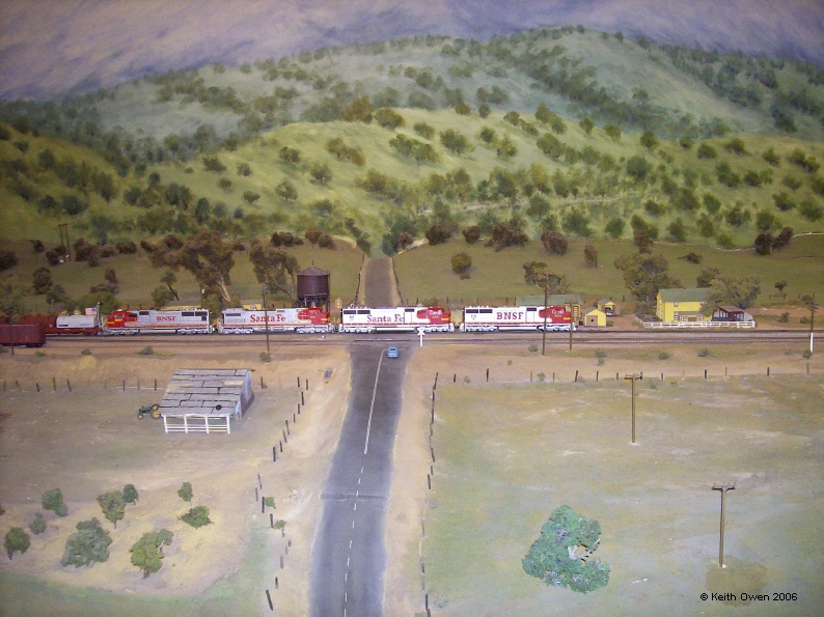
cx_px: 412
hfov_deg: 51.4
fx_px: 857
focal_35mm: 36
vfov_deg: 39.6
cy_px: 308
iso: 140
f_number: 2.7
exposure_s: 1/64
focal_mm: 6
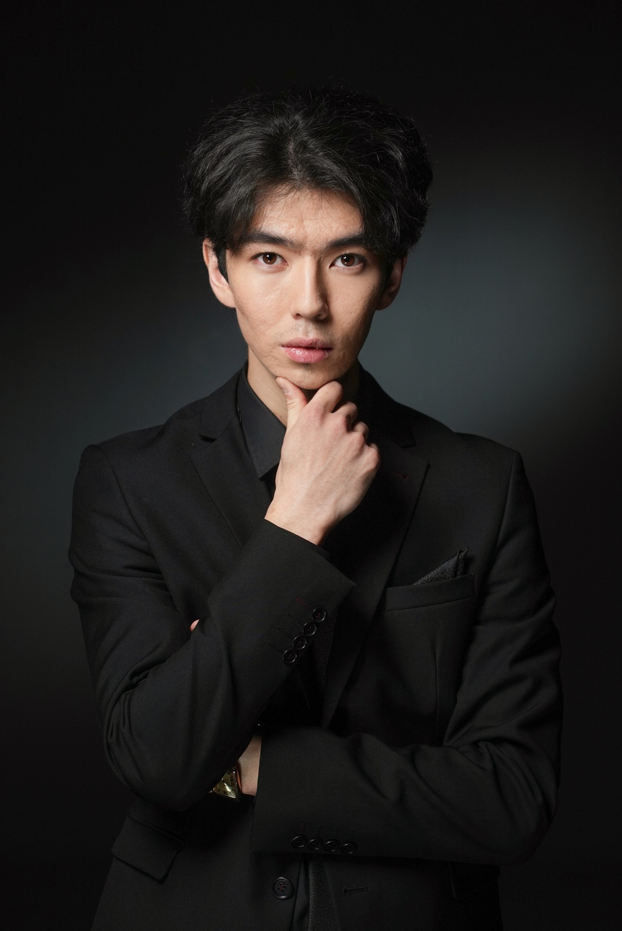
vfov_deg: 23.9
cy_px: 466
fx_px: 2200
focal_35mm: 85
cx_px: 311
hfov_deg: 16.1
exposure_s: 1/125
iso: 1000
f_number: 6.3
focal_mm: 85
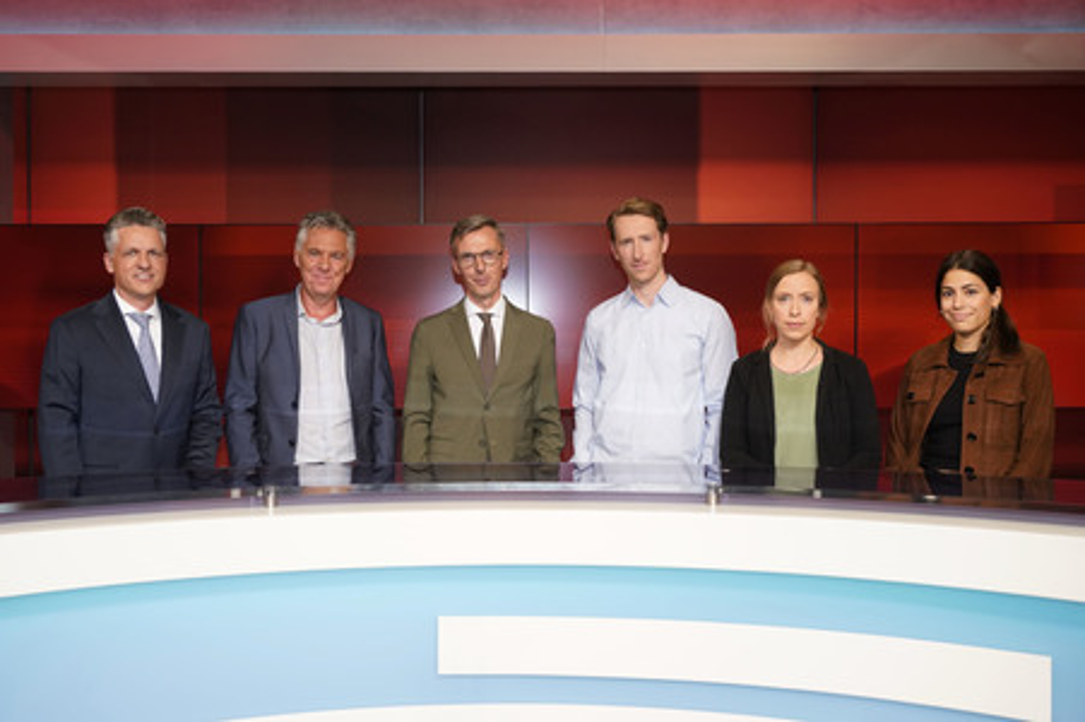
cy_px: 361
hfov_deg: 53.2
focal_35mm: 36
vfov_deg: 36.8
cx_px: 542
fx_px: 1084
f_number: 5.6
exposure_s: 1/160
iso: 2000
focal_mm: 36
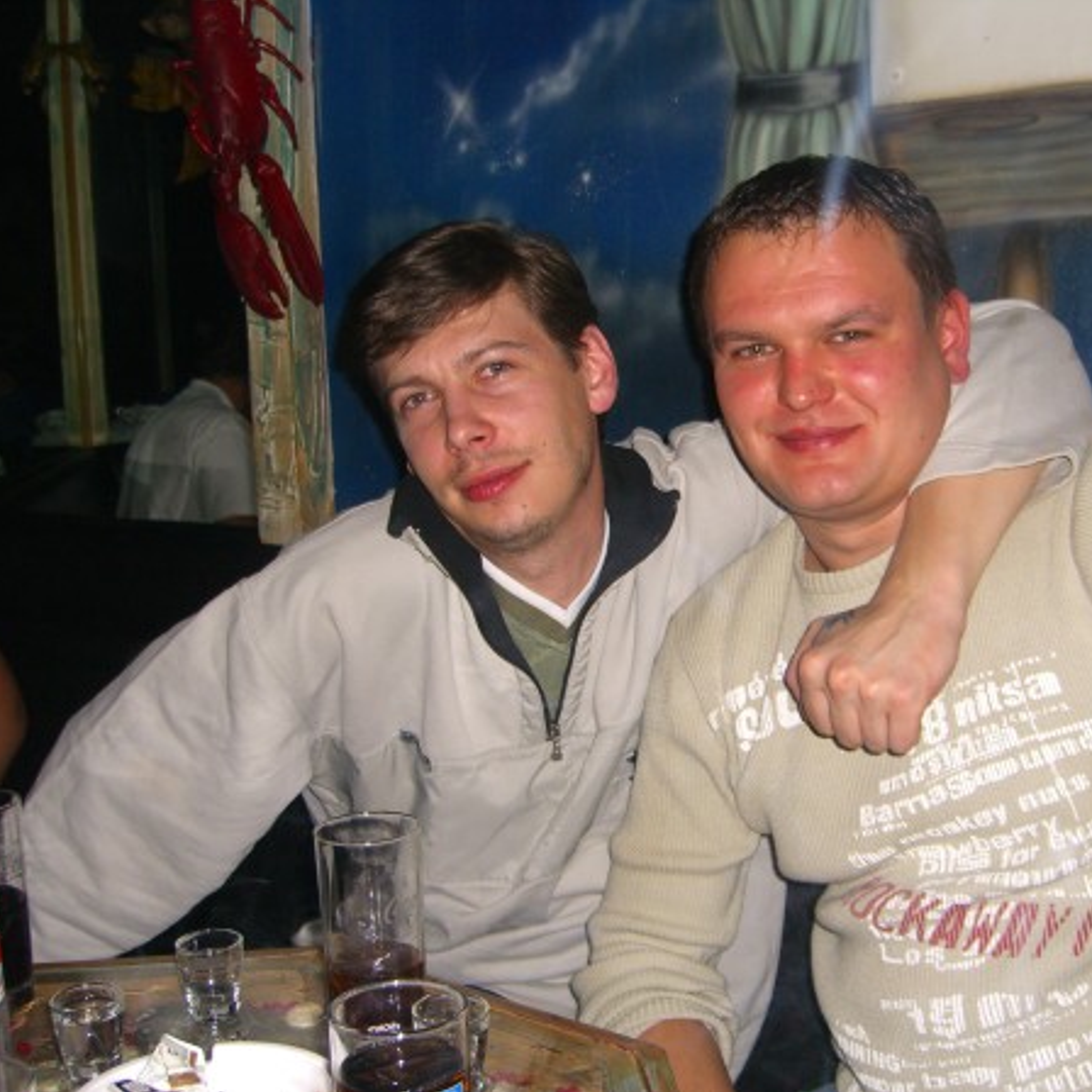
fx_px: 1606
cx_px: 675
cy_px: 546
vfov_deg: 37.6
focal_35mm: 45
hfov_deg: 37.4
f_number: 2.8
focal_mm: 7.9
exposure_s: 1/60
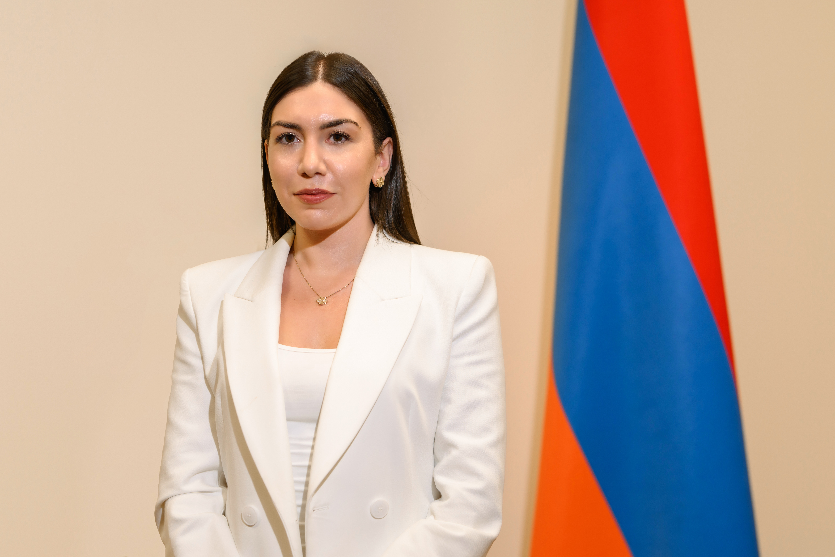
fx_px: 1971
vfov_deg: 16.1
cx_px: 418
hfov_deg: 23.9
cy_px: 278
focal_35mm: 85
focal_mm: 85
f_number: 3.2
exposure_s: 1/200
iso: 500
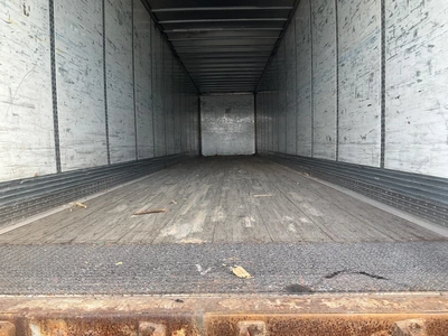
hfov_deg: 61.7
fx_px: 375
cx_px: 224
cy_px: 168
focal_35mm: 29
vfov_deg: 48.2
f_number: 1.8
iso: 25
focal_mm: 3
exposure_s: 1/122
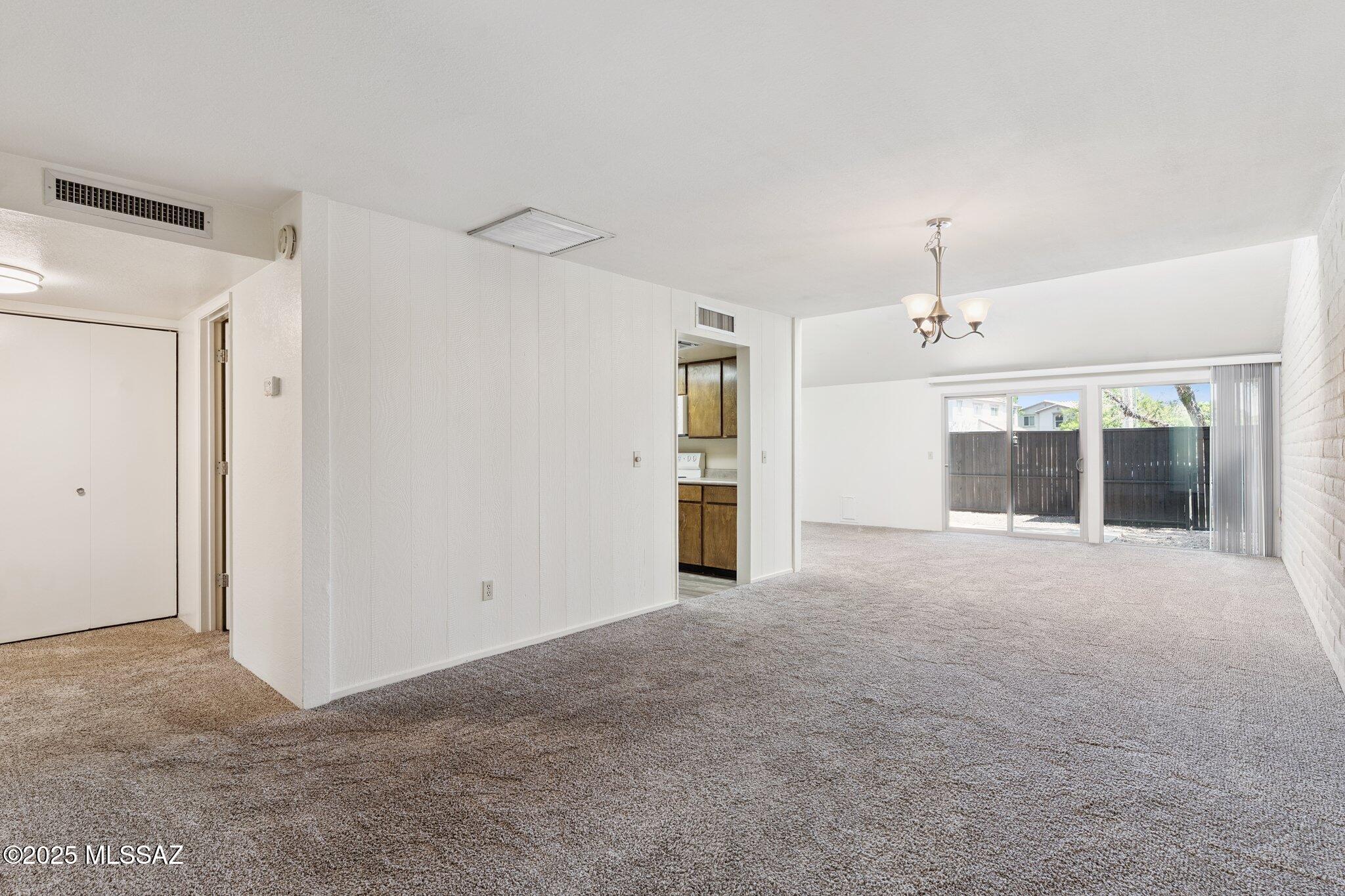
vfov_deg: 72.0
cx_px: 672
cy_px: 448
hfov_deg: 95.0
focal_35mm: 16
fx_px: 616
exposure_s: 1/15
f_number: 5.6
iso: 400
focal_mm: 16.5
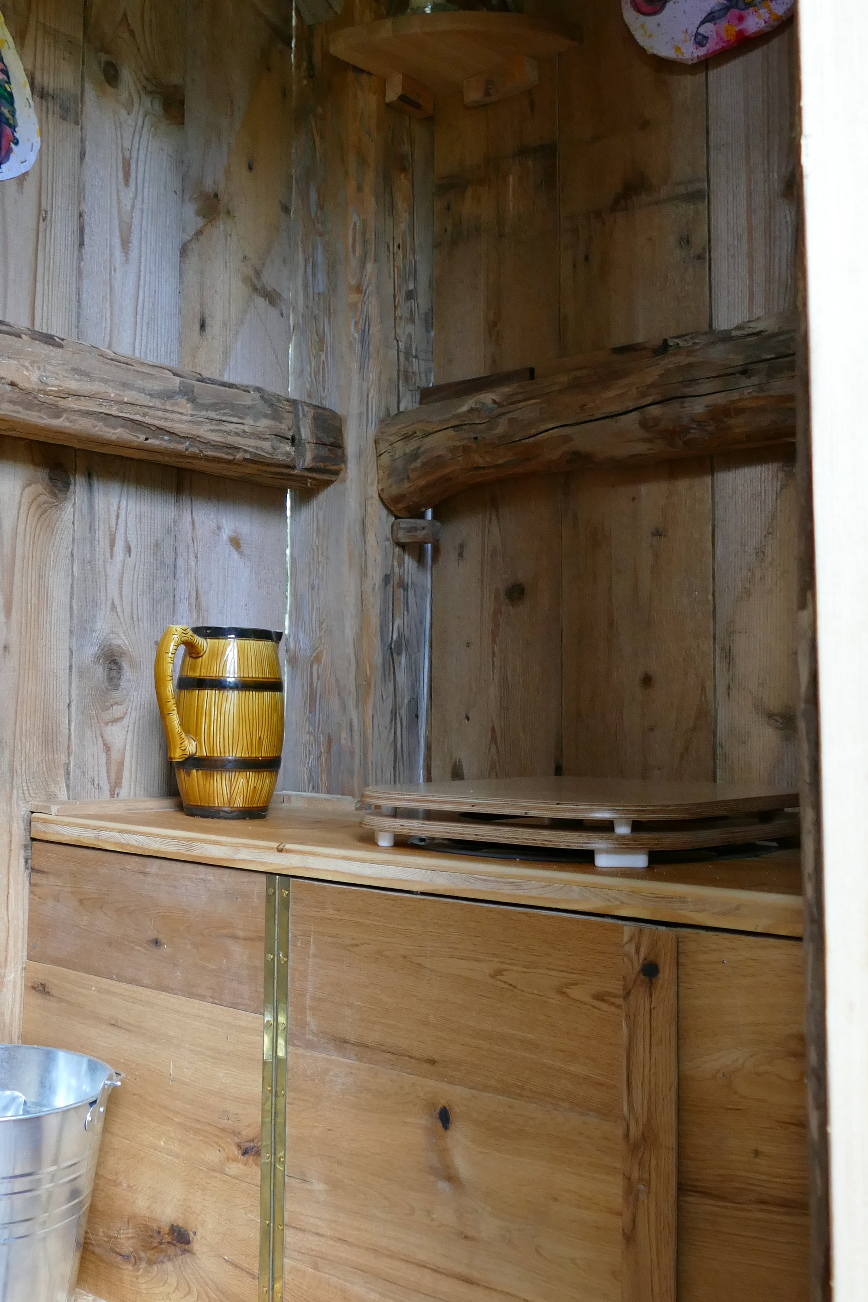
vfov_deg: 50.7
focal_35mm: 38
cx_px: 286
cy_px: 635
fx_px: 1374
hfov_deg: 34.7
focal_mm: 9.12
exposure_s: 1/125
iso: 500
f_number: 2.8
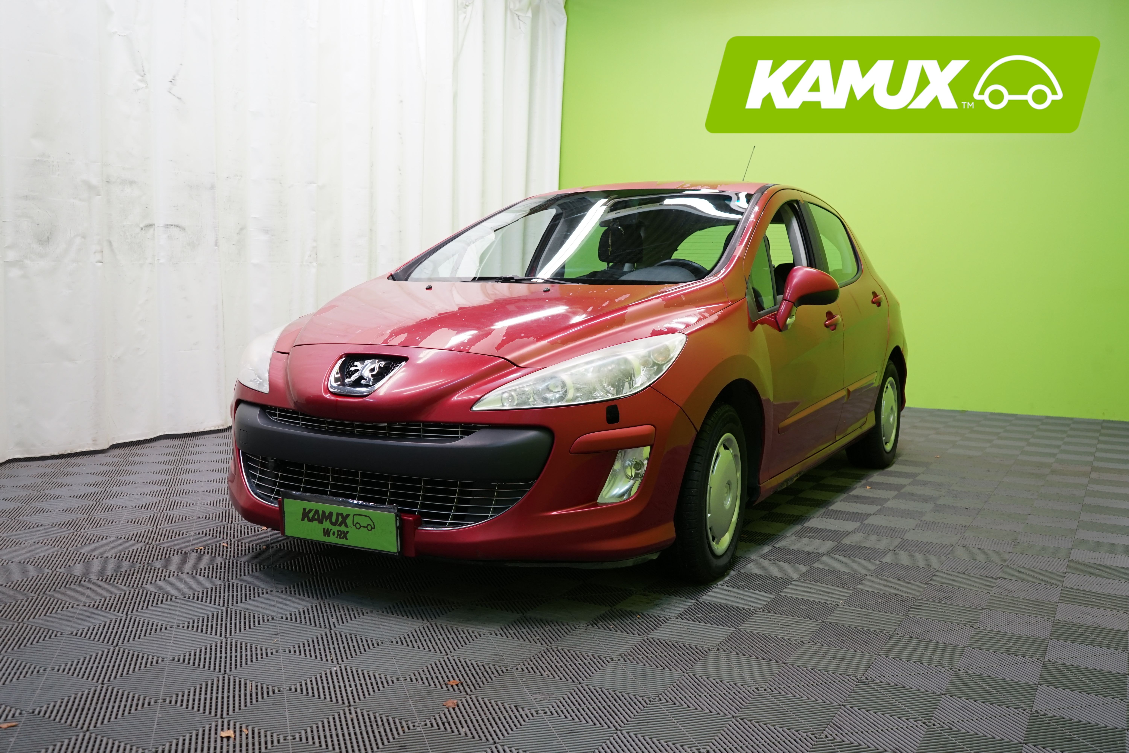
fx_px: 1035
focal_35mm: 33
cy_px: 376
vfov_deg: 40.0
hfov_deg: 57.2
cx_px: 564
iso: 640
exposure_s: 1/50
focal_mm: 33
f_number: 5.6
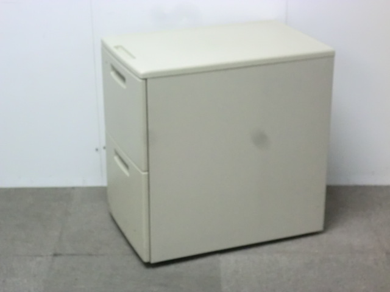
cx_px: 195
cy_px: 146
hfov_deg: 25.3
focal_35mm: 77
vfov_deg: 19.1
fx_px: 868
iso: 800
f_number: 5.9
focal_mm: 13.9
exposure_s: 1/20
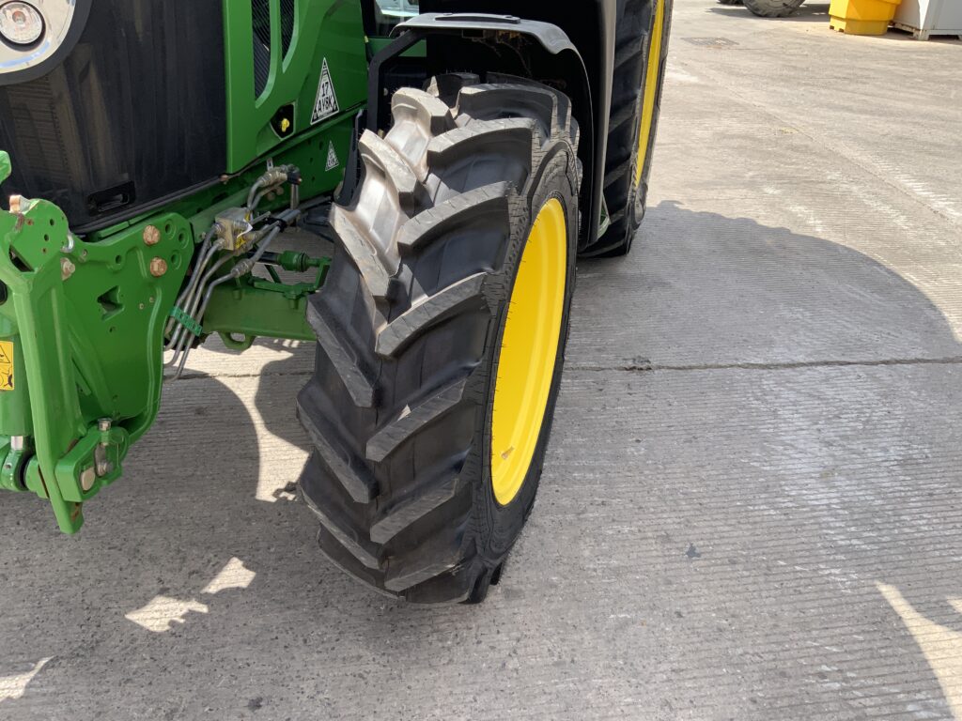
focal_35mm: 29
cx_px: 481
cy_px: 360
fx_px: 806
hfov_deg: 61.7
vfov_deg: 48.2
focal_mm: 3
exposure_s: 1/556
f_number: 1.8
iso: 16
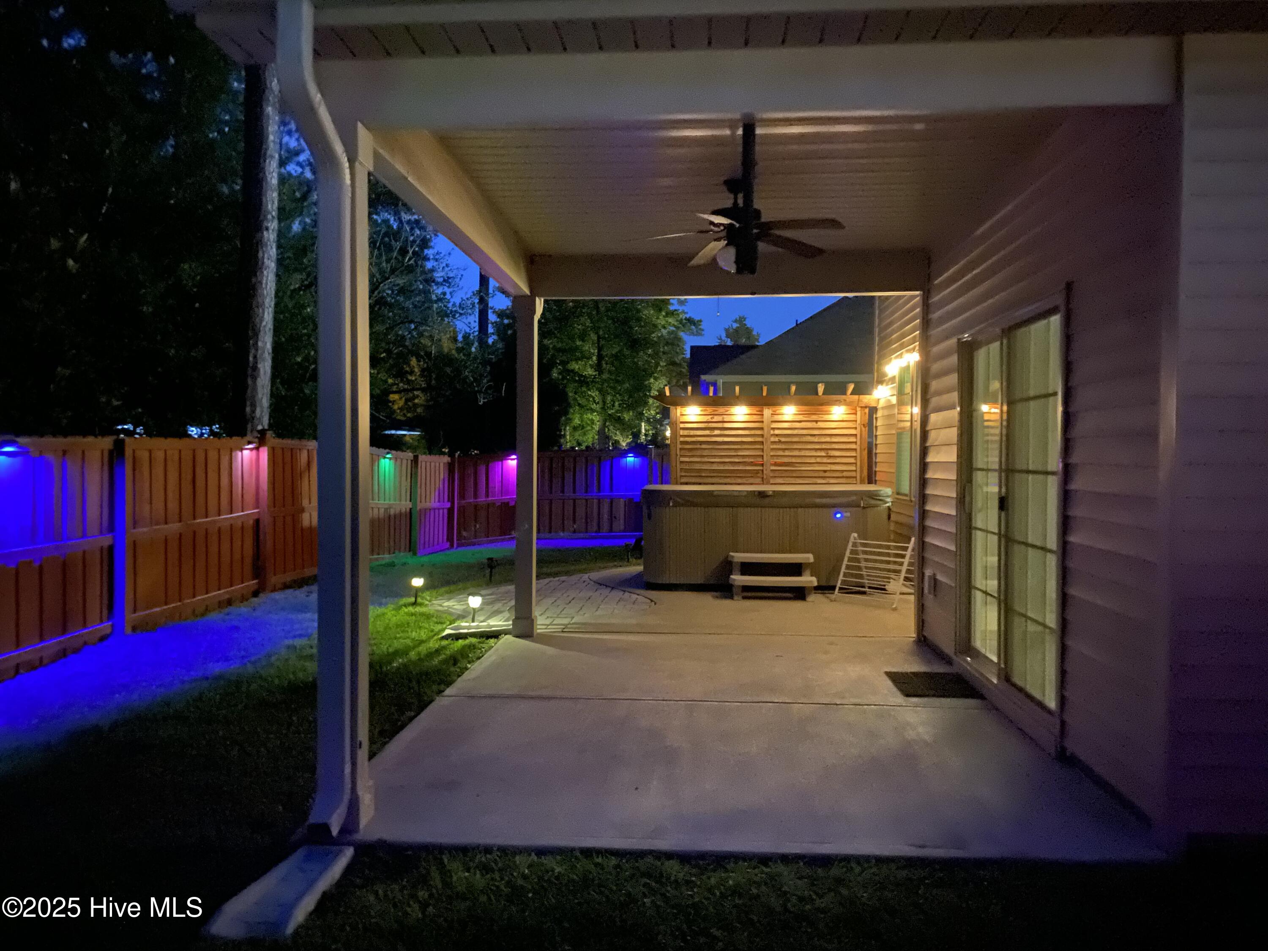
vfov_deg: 53.1
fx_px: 952
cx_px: 634
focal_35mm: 26
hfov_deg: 67.3
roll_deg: +0.2
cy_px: 476
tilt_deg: -1.3
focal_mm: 4.25
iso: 2000
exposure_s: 1.1
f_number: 1.8
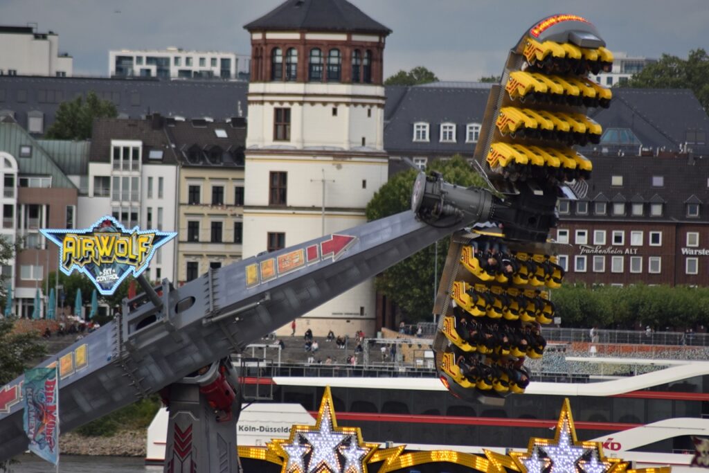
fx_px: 8863
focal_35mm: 450
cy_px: 236
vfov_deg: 3.1
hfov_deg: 4.6
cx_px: 354
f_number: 5.6
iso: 560
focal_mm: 300
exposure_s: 1/1000
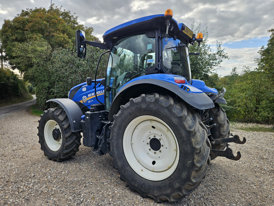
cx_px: 137
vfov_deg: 58.9
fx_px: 182
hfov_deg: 73.9
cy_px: 103
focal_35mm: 23
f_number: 1.8
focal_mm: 5.4
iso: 25
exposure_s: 1/378
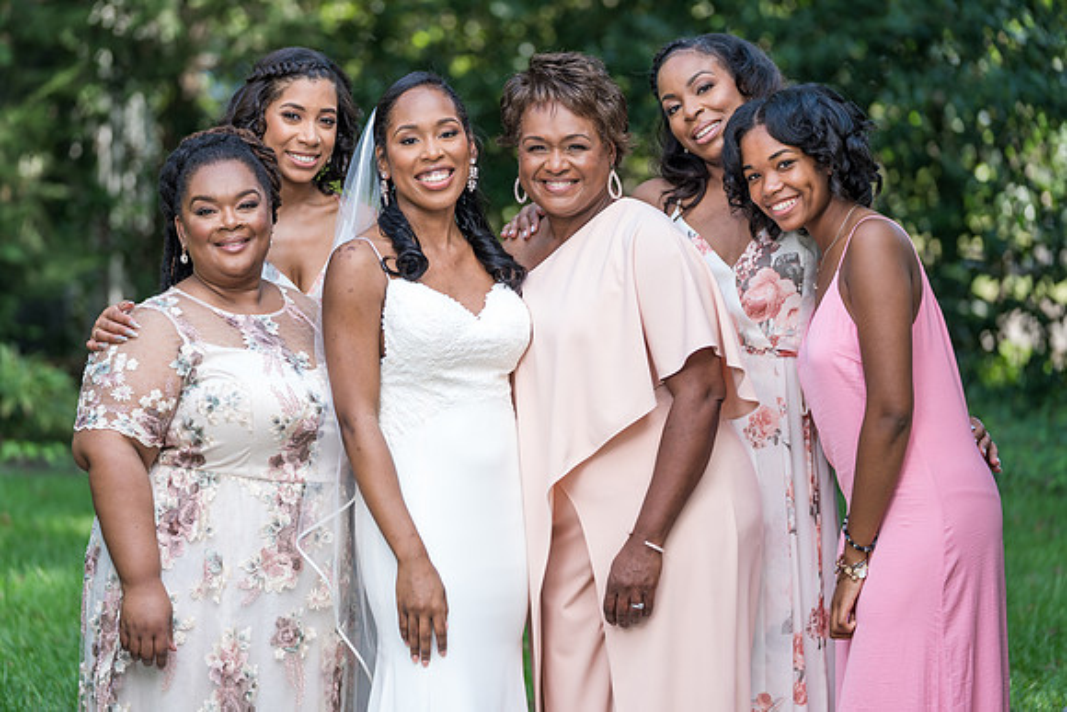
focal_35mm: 117
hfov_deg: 17.5
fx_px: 3462
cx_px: 500
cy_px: 337
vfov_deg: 11.7
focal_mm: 108
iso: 125
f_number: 2.8
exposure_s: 1/200
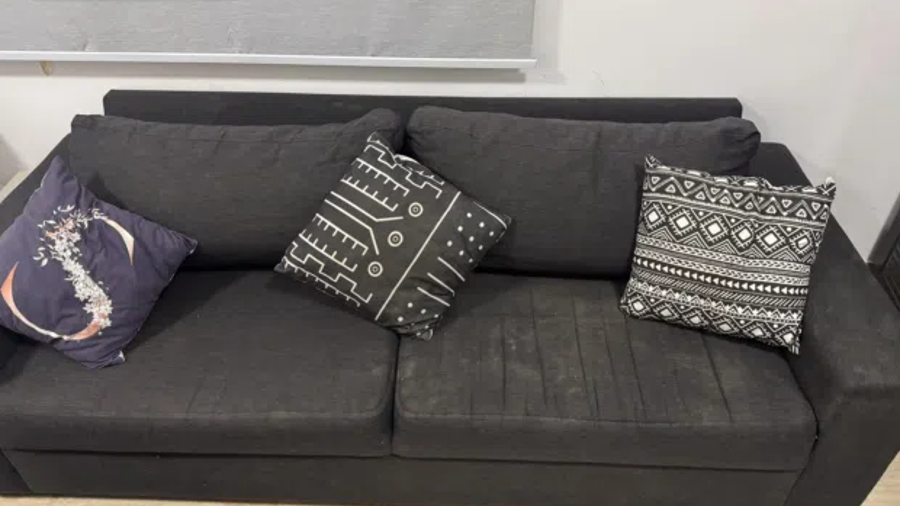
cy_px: 207
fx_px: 644
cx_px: 459
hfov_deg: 69.8
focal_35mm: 27
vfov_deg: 42.7
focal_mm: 6.76
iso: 640
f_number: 1.78
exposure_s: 1/50
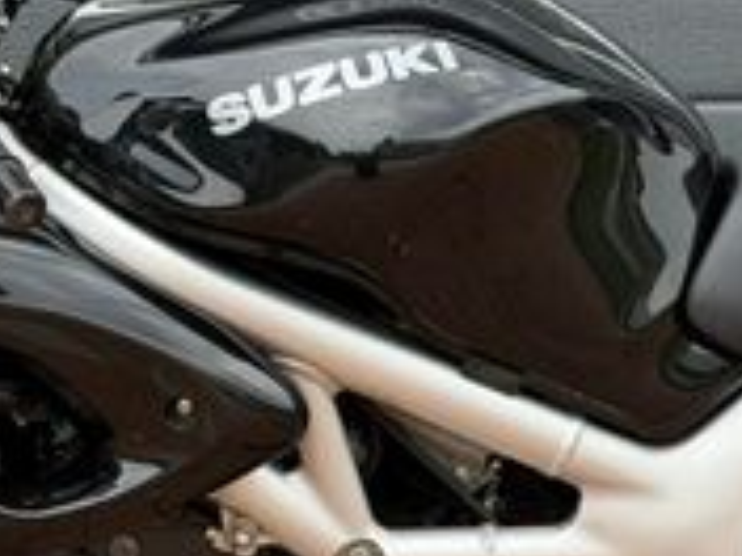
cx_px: 519
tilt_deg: -2.3
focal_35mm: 175
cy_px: 594
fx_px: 3751
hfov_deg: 11.3
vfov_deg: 8.4
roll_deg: +1.6
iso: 80
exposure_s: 1/1222
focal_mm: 6.76
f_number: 1.78
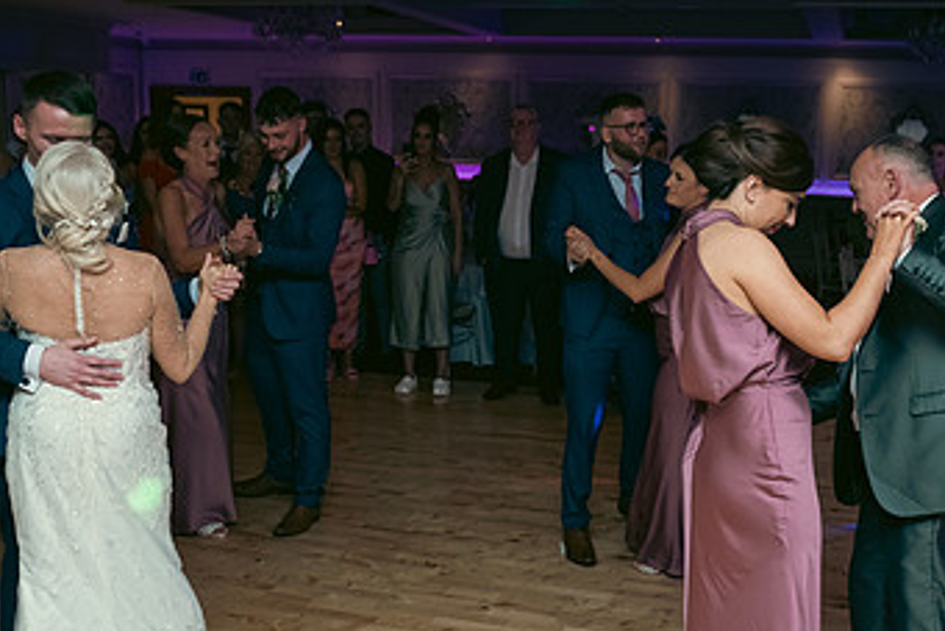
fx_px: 1077
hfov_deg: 47.1
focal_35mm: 41
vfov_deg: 32.6
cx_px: 573
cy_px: 379
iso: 800
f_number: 3.5
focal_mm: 24
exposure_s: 1/160
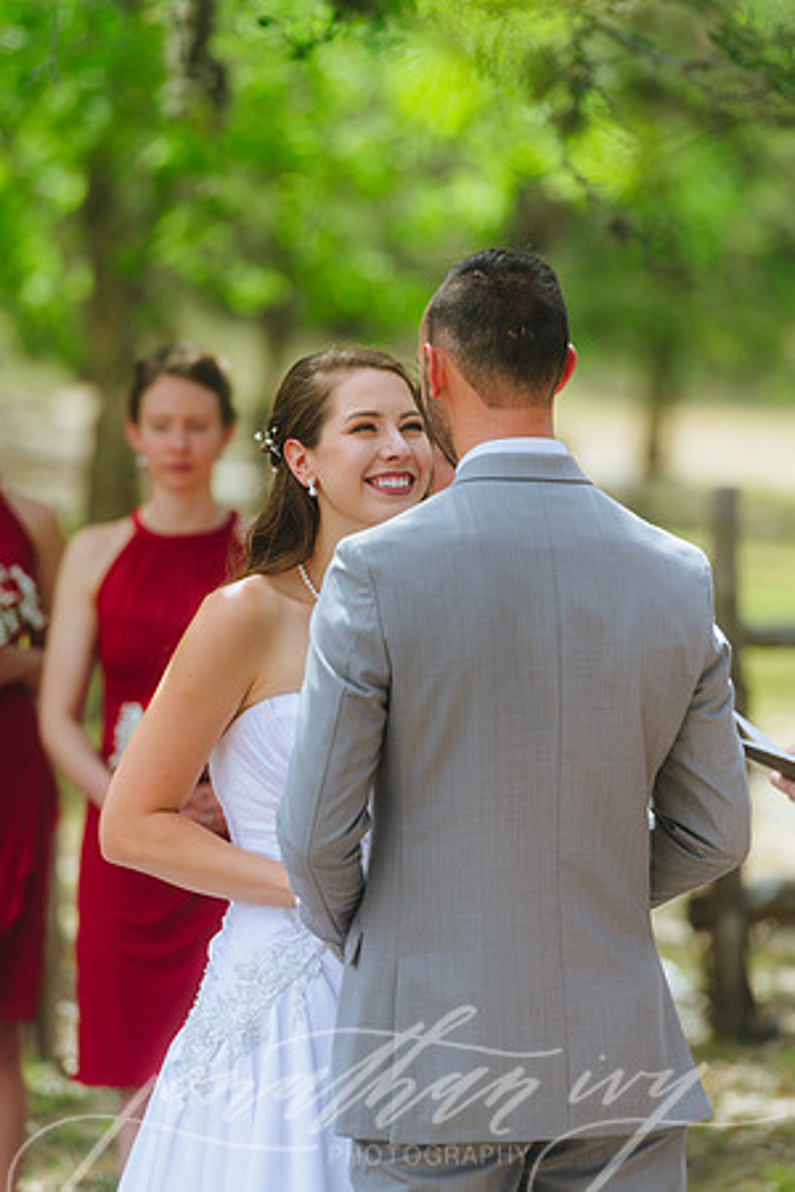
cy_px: 596
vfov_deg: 10.3
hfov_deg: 6.9
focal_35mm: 200
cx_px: 398
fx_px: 6624
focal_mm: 200
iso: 125
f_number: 2.8
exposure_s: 1/640
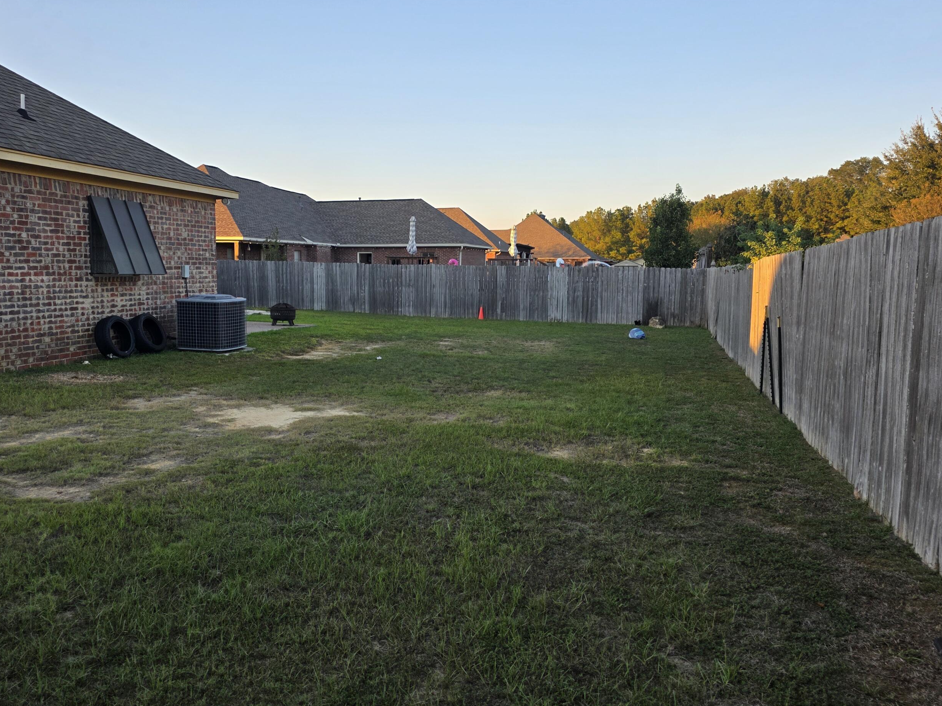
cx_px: 391
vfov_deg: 49.7
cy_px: 333
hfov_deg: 63.0
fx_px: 762
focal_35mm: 28
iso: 40
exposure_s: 1/359
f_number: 1.7
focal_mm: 6.3
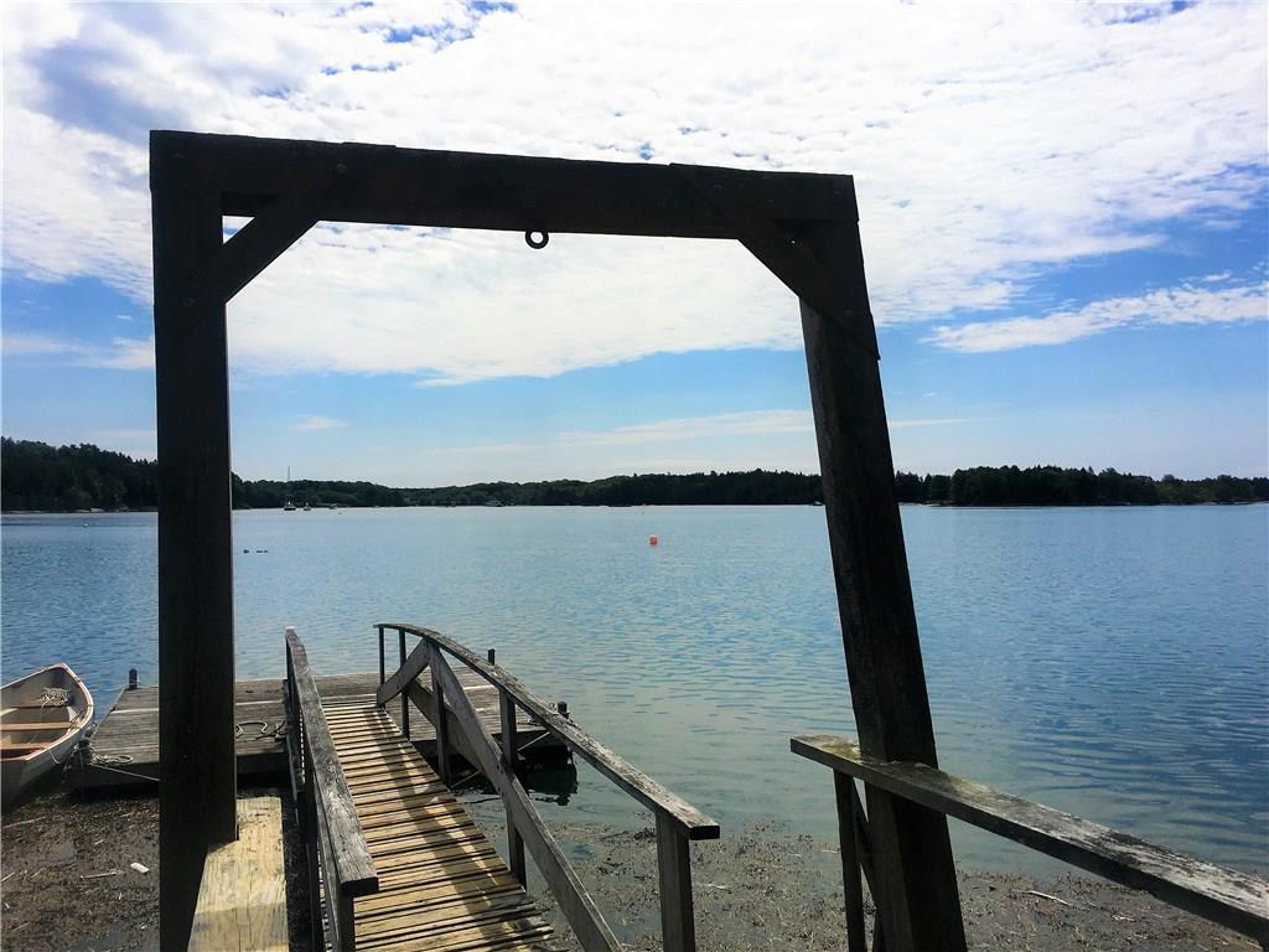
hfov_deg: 61.7
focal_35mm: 29
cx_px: 634
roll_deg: +1.1
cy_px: 476
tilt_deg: +1.7
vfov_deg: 48.2
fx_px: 1063
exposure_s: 1/5917
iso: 25
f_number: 2.2
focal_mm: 4.15
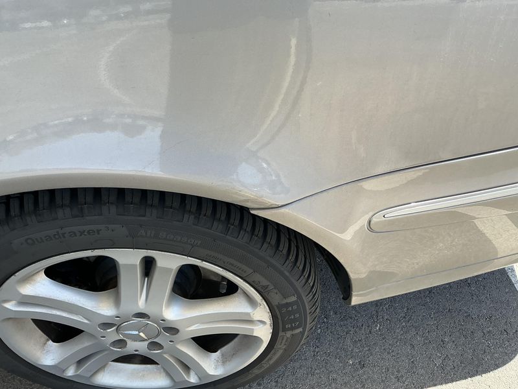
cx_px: 259
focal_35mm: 28
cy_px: 194
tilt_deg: -46.0
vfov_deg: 49.7
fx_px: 419
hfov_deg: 63.4
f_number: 1.8
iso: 25
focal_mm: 3
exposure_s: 1/478
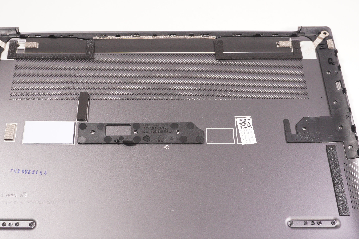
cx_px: 149
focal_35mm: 46
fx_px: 458
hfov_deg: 42.6
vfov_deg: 29.0
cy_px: 154
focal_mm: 22
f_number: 5.6
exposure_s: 1/160
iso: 800
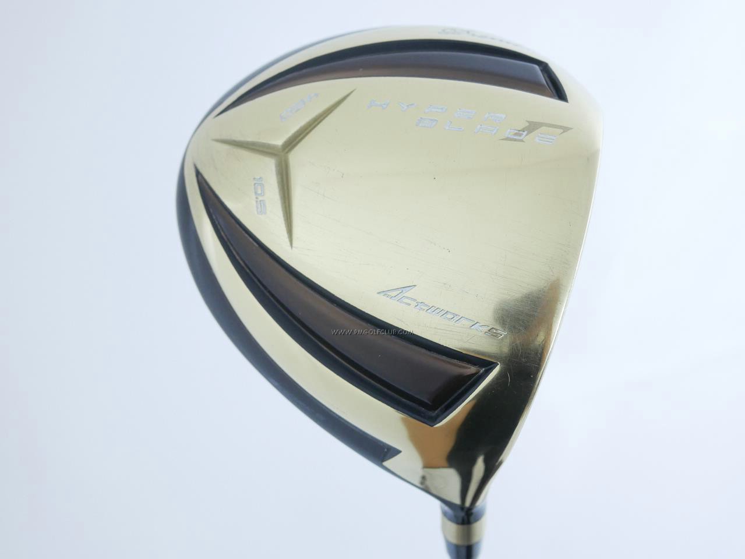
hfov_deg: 38.2
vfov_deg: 29.1
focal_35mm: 50
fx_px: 1076
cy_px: 280
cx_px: 372
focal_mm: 25
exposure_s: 1/80
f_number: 4.5
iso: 1600
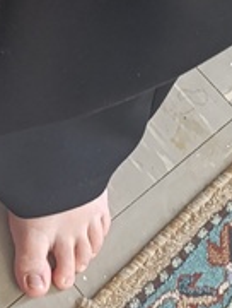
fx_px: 1041
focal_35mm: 117
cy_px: -27
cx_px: -34
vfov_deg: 16.3
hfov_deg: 12.5
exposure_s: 1/25
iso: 1250
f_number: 1.6
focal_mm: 6.14
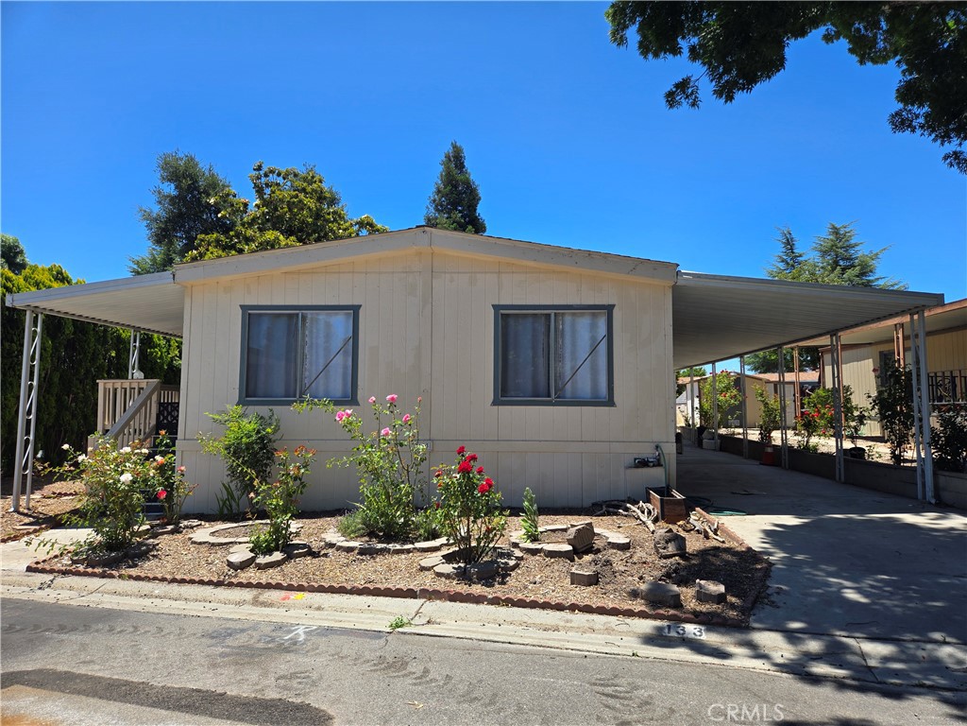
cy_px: 363
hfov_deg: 73.9
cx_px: 484
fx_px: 643
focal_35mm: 23
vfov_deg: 58.9
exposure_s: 1/1336
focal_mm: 5.4
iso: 25
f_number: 1.8
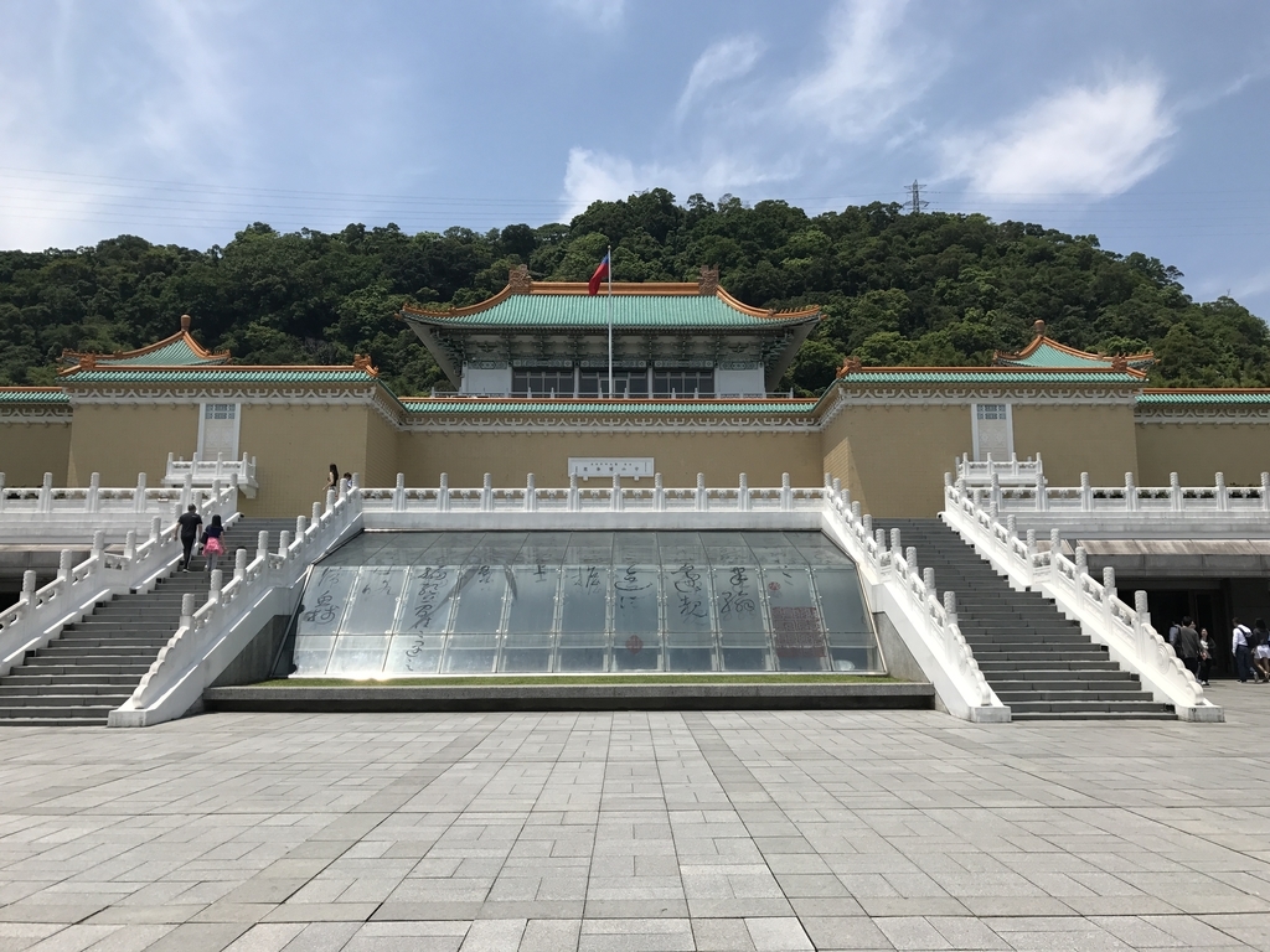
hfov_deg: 63.4
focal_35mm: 28
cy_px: 476
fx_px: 1027
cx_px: 635
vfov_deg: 49.7
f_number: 1.8
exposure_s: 1/3300
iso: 20
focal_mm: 3.99
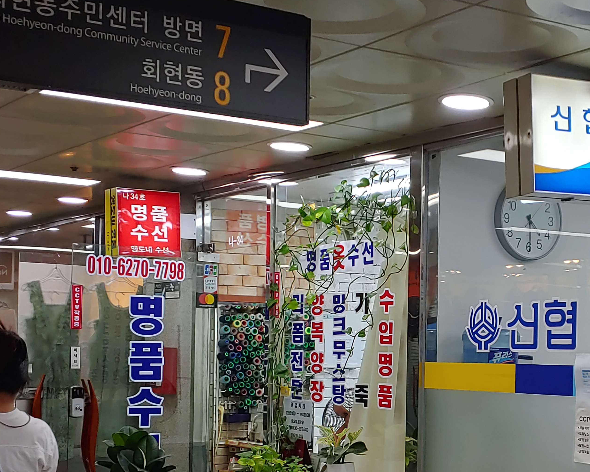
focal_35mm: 62
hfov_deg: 29.9
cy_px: 338
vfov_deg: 24.4
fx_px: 1083
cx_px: 455
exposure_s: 1/120
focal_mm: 4.23
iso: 50
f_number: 1.5
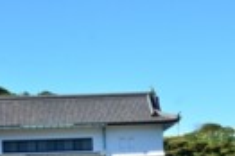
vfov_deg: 11.3
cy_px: 191
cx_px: 63
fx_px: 776
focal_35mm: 119
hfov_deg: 17.1
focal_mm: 26
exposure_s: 1/350
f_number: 9.5
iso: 320
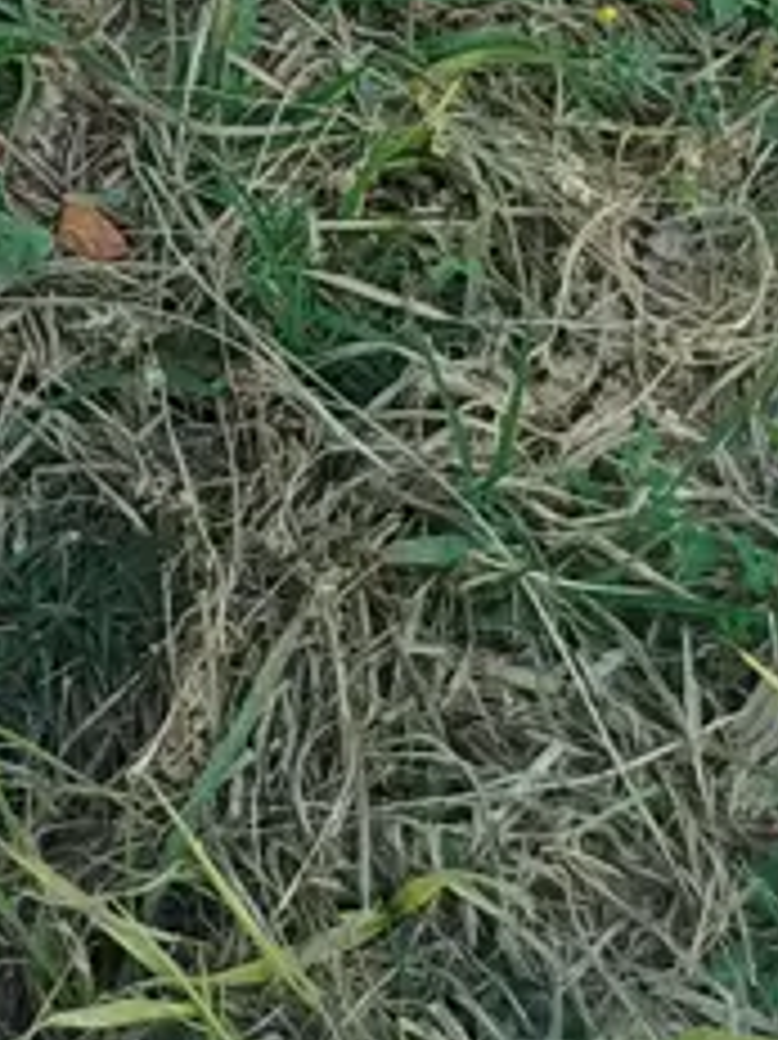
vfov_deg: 10.1
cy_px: -1576
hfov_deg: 8.2
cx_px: -1102
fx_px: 4979
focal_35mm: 166
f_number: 1.7
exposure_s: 1/321
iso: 50
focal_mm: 5.31
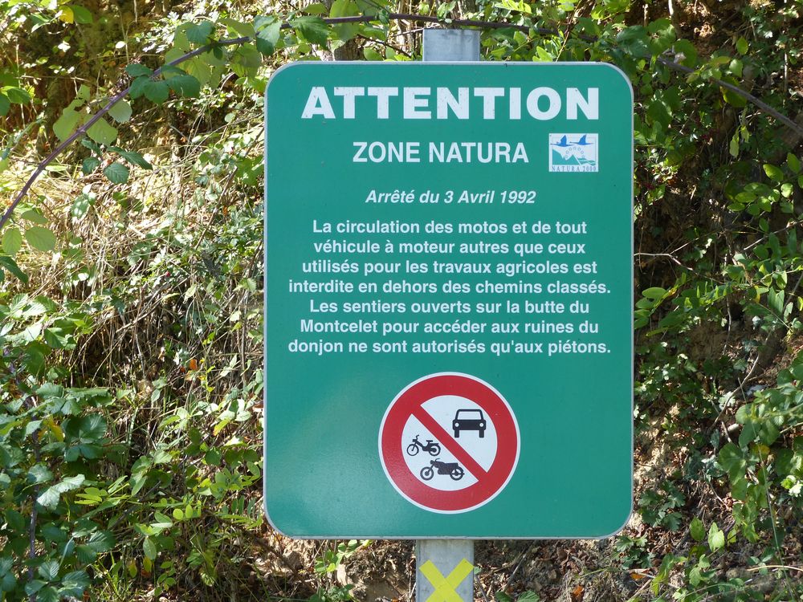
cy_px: 301
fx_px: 2807
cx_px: 402
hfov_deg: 16.3
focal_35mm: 121
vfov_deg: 12.2
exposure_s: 1/125
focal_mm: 21.8
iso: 100
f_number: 3.5
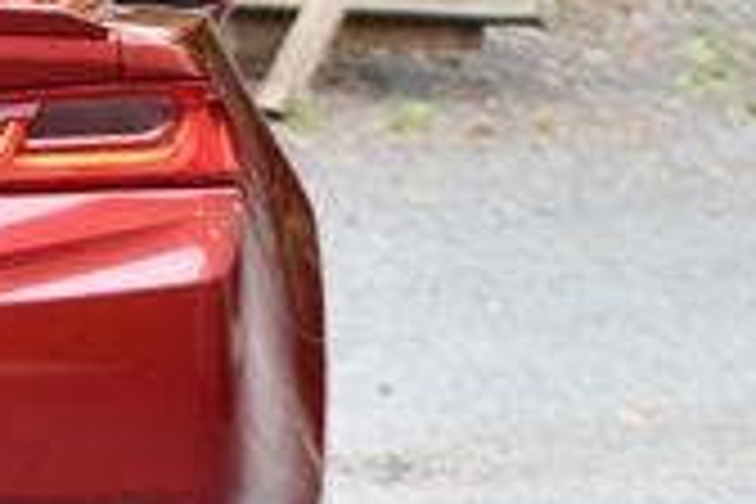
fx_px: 9596
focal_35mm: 457
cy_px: 112
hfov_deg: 4.5
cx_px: -526
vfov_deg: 3.0
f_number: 4.8
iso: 500
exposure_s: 1/250
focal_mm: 80
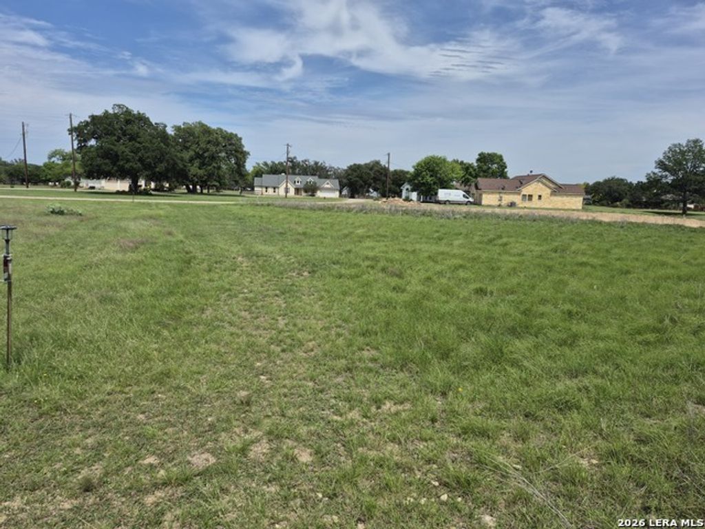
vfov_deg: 58.9
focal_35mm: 23
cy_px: 264
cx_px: 352
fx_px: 468
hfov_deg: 73.9
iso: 25
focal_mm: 5.4
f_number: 1.8
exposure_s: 1/2952
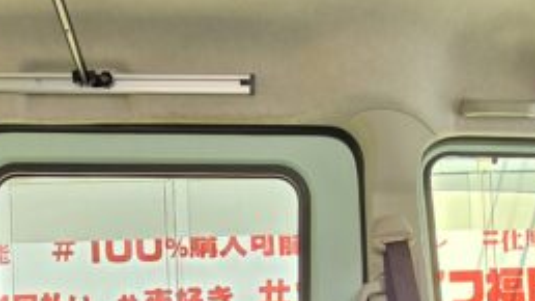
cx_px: 234
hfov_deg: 46.3
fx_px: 624
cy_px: 436
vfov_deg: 22.7
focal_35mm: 44
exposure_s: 1/50
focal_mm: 2.2
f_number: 2.2
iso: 64
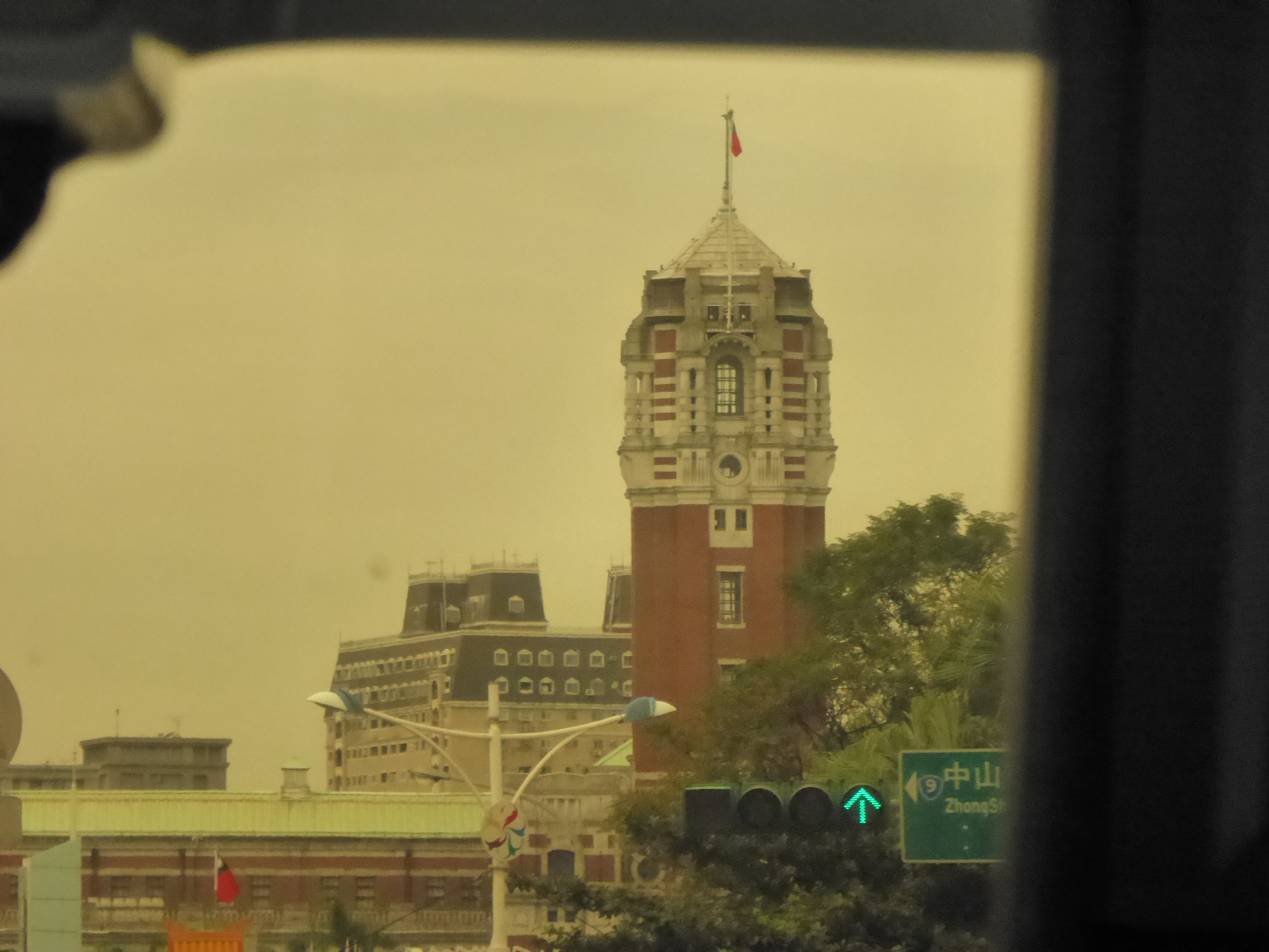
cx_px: 634
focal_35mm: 414
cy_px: 476
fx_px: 15177
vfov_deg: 3.6
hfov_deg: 4.8
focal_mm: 66.8
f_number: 6
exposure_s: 1/400
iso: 2000
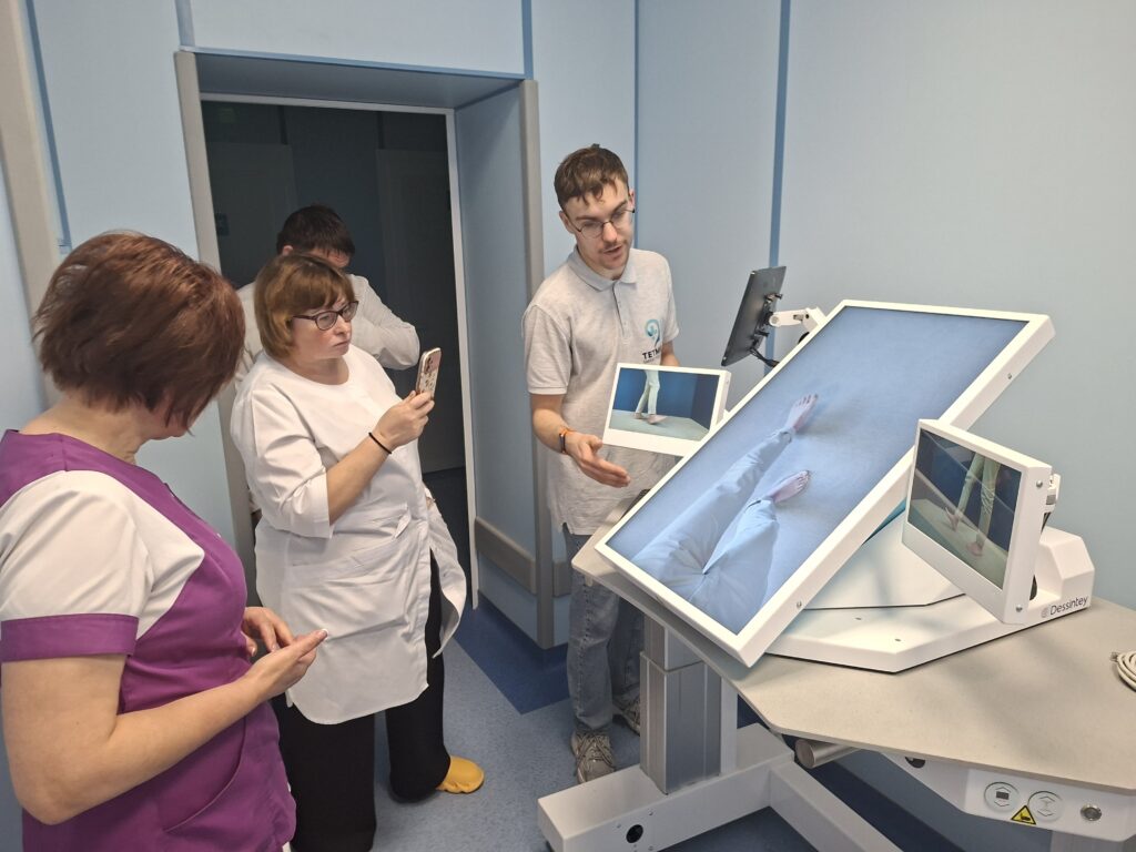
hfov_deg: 73.9
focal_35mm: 23
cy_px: 426
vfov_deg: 58.9
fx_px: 755
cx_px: 568
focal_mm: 5.54
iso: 250
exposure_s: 1/120
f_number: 1.8
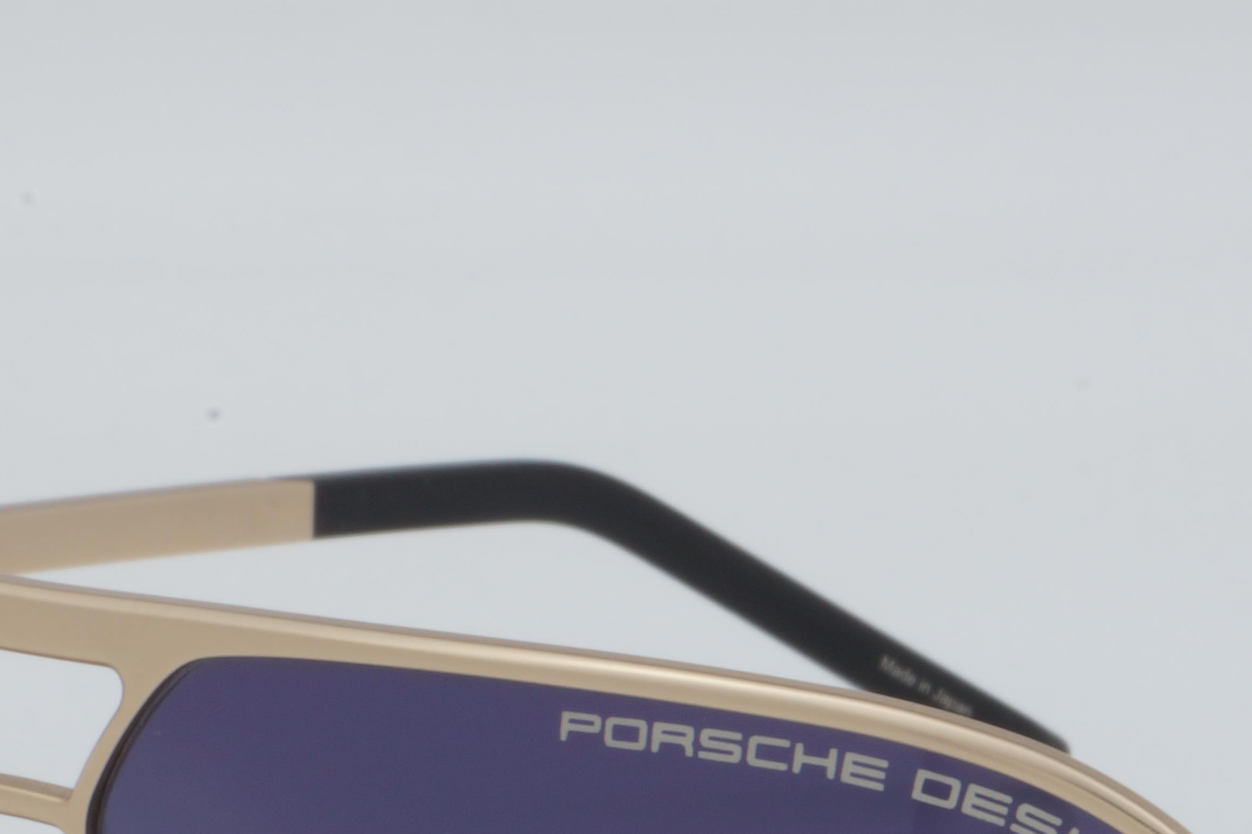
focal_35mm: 193
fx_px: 6711
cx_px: 805
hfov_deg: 10.7
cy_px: 1019
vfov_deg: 7.1
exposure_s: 1/3
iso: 100
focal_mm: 50
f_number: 32
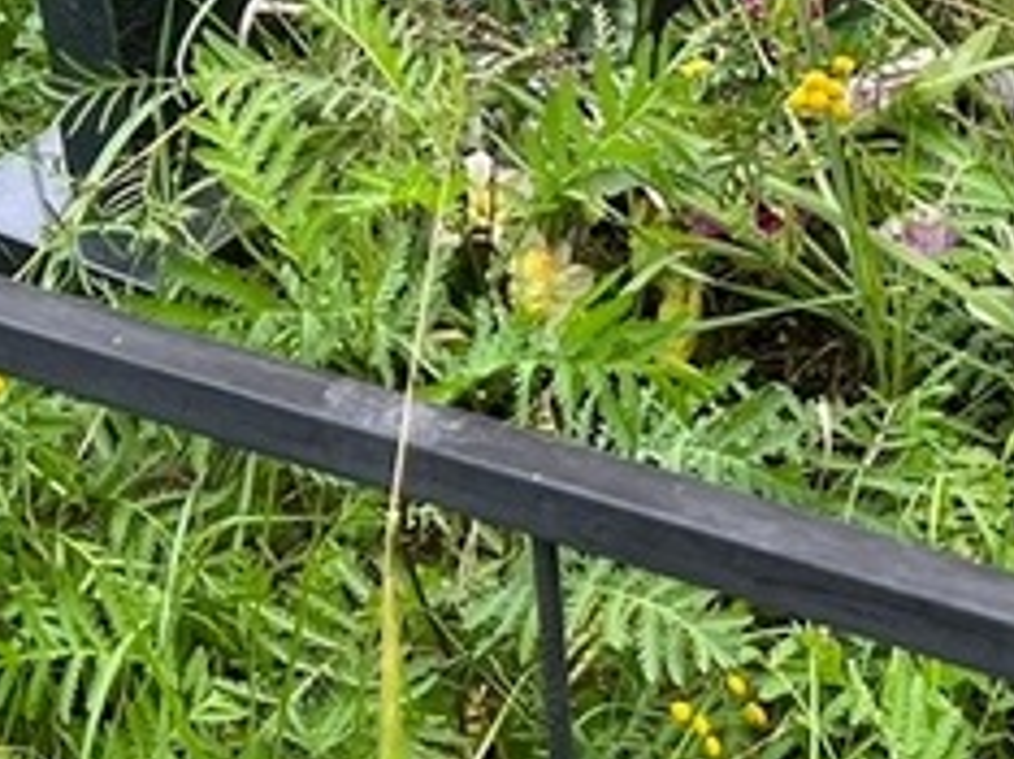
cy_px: -52
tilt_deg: -24.5
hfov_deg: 16.1
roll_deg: -1.0
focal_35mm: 114
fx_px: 3336
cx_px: 1413
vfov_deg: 12.8
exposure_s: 1/552
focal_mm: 5.7
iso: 50
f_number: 1.5
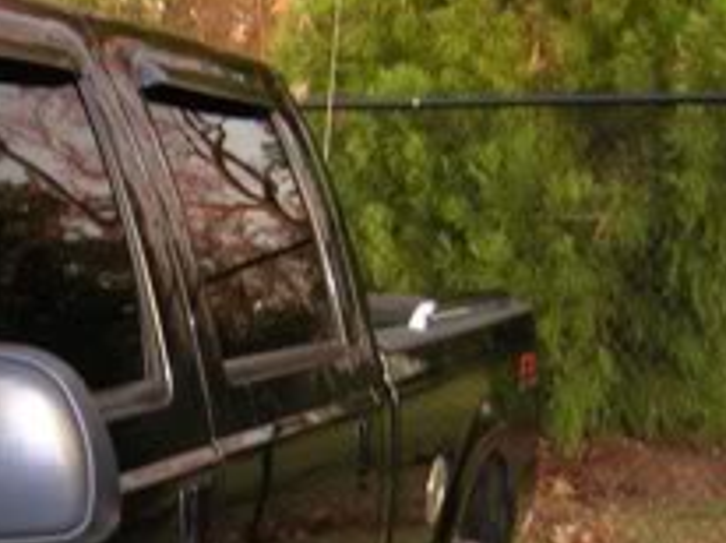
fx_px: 1550
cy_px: 437
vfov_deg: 19.6
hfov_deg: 25.6
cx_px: 85
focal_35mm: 74
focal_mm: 5.7
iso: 119
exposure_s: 1/60.1
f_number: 2.9
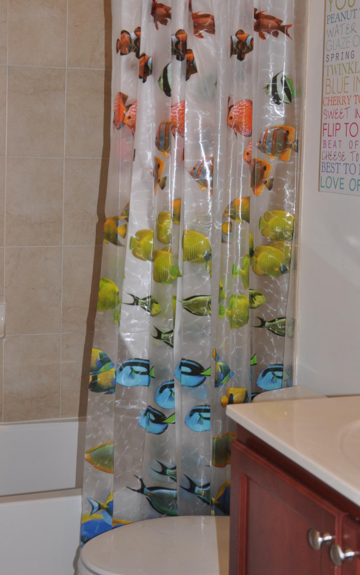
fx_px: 926
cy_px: 224
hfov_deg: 21.9
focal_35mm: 59
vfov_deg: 34.4
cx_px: 101
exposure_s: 1/60
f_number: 4
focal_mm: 28
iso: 320
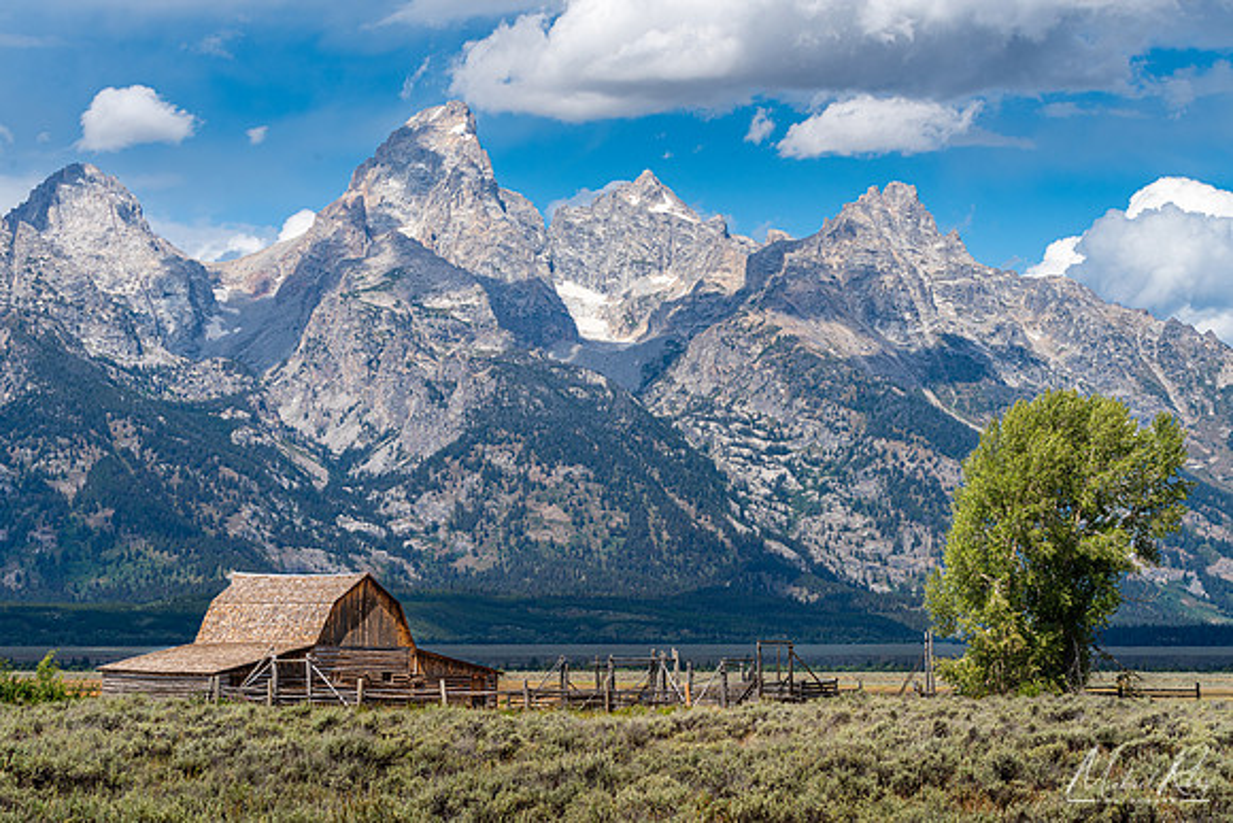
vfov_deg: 13.7
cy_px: 412
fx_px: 3426
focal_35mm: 100
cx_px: 616
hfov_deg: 20.4
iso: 100
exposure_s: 1/320
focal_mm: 100
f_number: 10
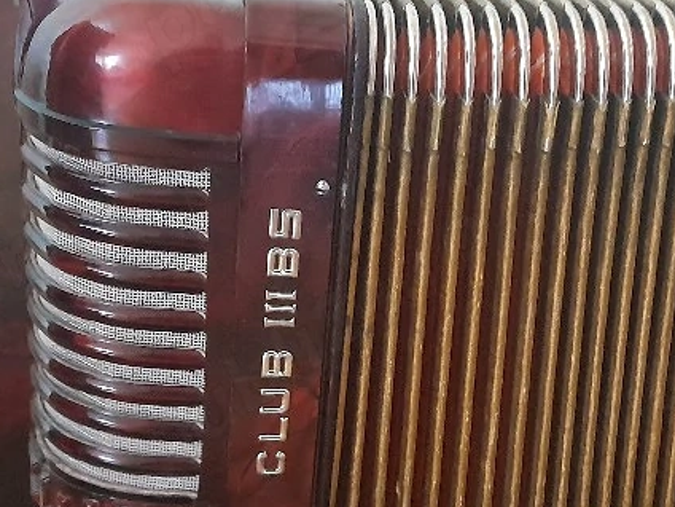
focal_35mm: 59
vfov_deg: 24.6
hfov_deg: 32.6
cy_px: 354
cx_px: 420
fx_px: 1150
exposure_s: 1/20
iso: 1000
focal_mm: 4.6
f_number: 2
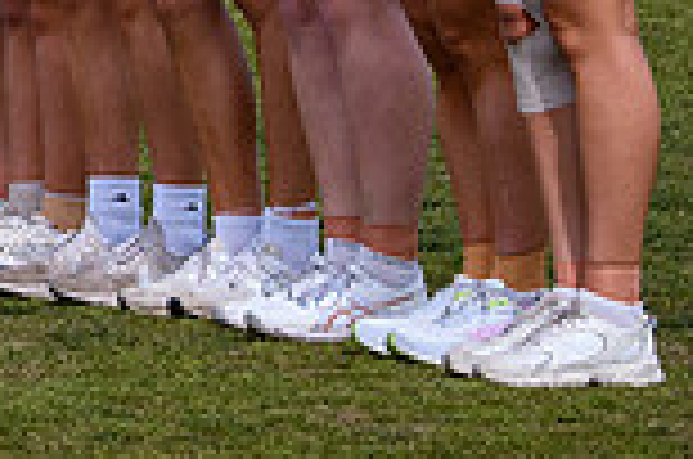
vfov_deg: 2.0
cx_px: -613
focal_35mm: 686
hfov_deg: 3.0
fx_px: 13178
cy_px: -281
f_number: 10
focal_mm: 110
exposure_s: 1/1600
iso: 800
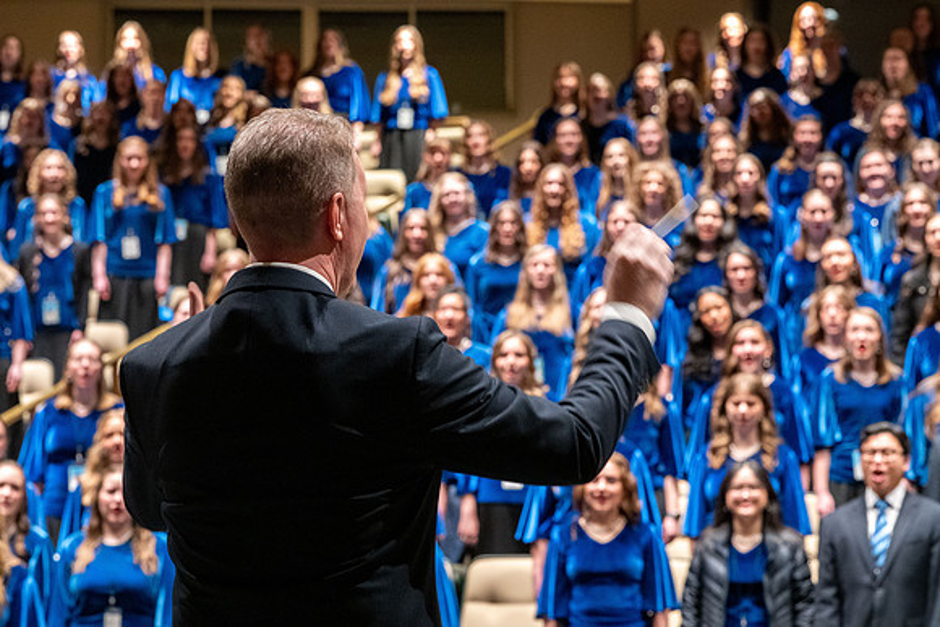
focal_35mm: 120
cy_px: 314
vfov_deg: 11.4
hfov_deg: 17.1
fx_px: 3134
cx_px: 470
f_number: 8
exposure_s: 1/25
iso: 5000
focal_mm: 120
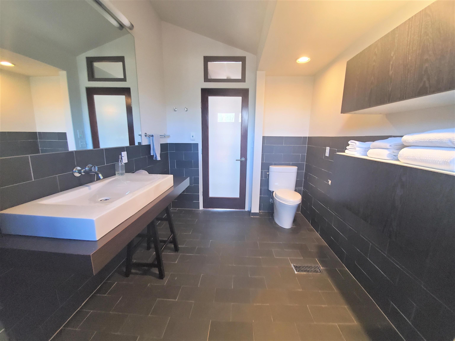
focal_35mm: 13
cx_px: 228
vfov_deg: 89.9
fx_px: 171
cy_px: 170
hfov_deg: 106.2
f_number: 2.2
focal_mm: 1.8
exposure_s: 1/29
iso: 640
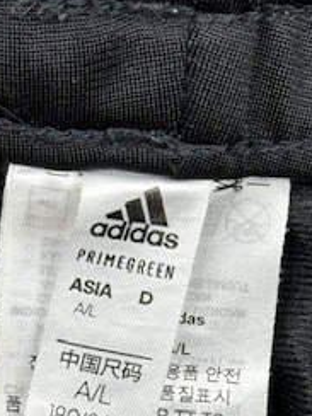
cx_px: 140
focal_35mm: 126
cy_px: 339
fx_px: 1514
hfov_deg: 11.8
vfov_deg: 15.5
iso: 64
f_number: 1.78
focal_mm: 6.76
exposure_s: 1/100
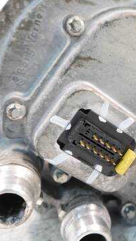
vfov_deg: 46.4
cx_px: 145
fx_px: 282
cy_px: 120
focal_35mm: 44
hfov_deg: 25.4
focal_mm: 15
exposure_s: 1/60
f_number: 3.6
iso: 2000
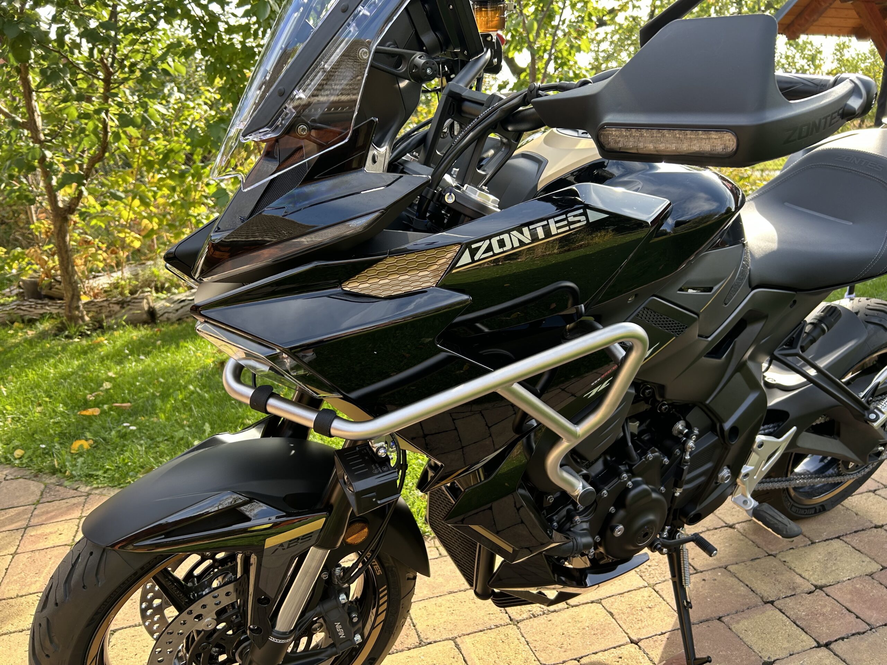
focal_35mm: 26
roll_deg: +1.6
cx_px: 444
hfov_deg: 67.3
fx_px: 666
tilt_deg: -16.9
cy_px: 332
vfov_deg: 53.1
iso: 40
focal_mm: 5.7
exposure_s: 1/261
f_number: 1.5
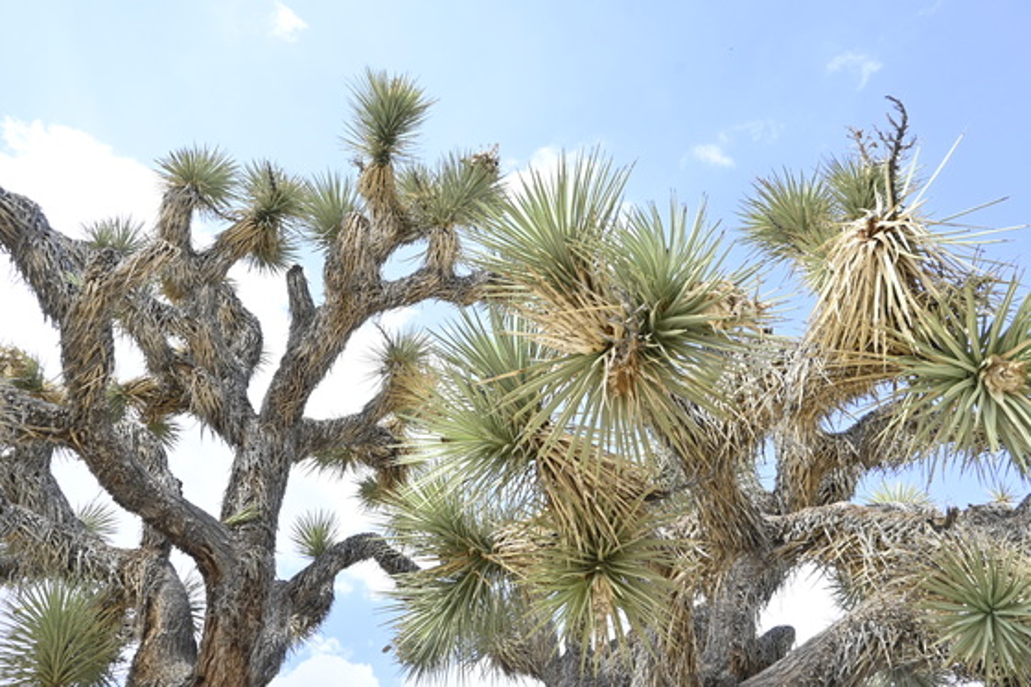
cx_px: 516
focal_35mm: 24
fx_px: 687
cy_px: 344
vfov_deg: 53.1
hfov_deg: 73.8
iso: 250
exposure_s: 1/125
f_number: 9
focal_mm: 16
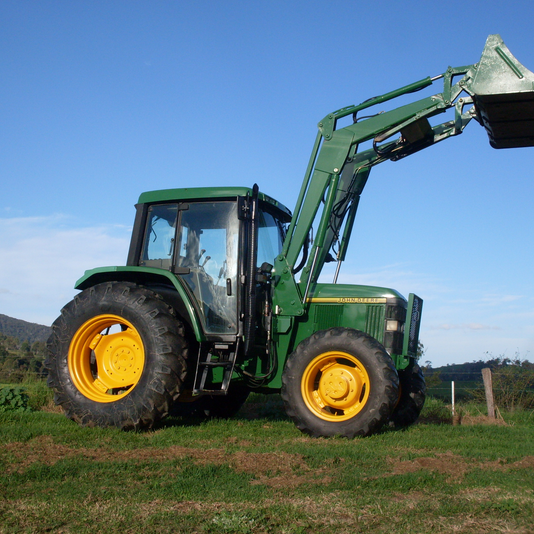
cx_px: 274
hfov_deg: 37.5
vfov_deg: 37.6
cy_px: 267
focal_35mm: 45
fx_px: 785
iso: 80
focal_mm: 6.3
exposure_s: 1/180
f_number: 8.4
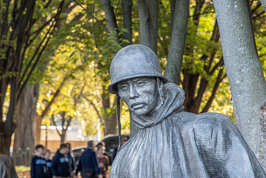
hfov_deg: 10.0
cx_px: 138
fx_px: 1519
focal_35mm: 206
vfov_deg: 6.7
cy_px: 105
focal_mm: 80
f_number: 5
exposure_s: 1/320
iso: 640
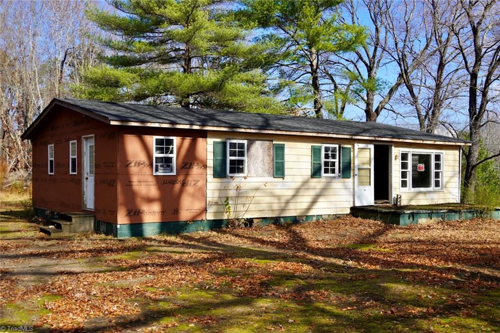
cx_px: 250
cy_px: 166
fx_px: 563
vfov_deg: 33.0
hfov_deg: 47.9
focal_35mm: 40
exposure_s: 1/500
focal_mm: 27
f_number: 5
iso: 100
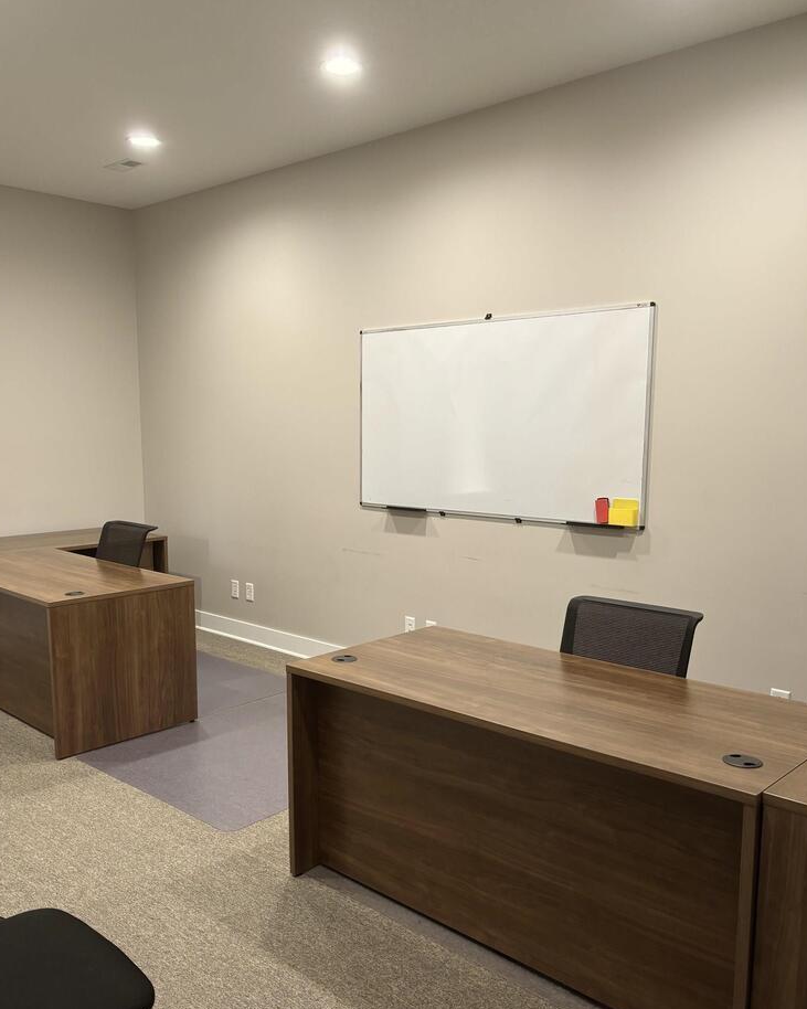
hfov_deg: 48.4
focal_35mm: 30
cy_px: 551
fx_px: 896
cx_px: 368
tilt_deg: -8.5
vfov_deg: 58.7
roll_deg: -0.9
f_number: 1.6
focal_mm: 5.96
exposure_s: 1/60
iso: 125
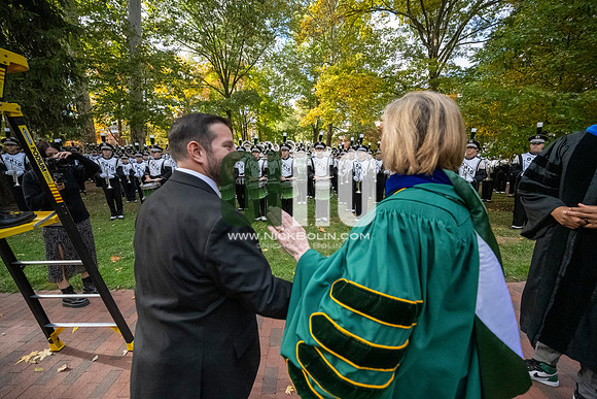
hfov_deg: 104.2
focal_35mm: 14
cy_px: 200
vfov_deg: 81.2
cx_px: 298
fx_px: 232
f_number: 4
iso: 6400
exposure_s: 1/8000
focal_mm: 14
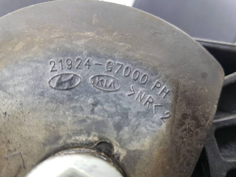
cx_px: 118
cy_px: 88
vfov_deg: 53.1
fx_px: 177
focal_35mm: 26
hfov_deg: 67.3
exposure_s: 1/50
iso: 160
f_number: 1.7
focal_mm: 4.2
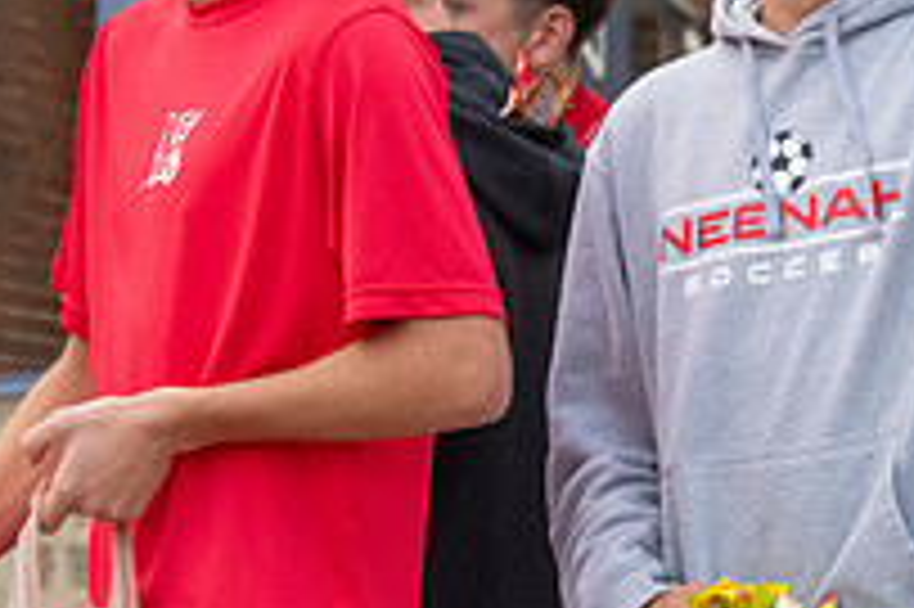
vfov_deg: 3.9
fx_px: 8853
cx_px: 774
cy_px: 290
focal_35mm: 349
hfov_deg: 5.9
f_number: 11
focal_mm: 122
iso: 3200
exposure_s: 1/320
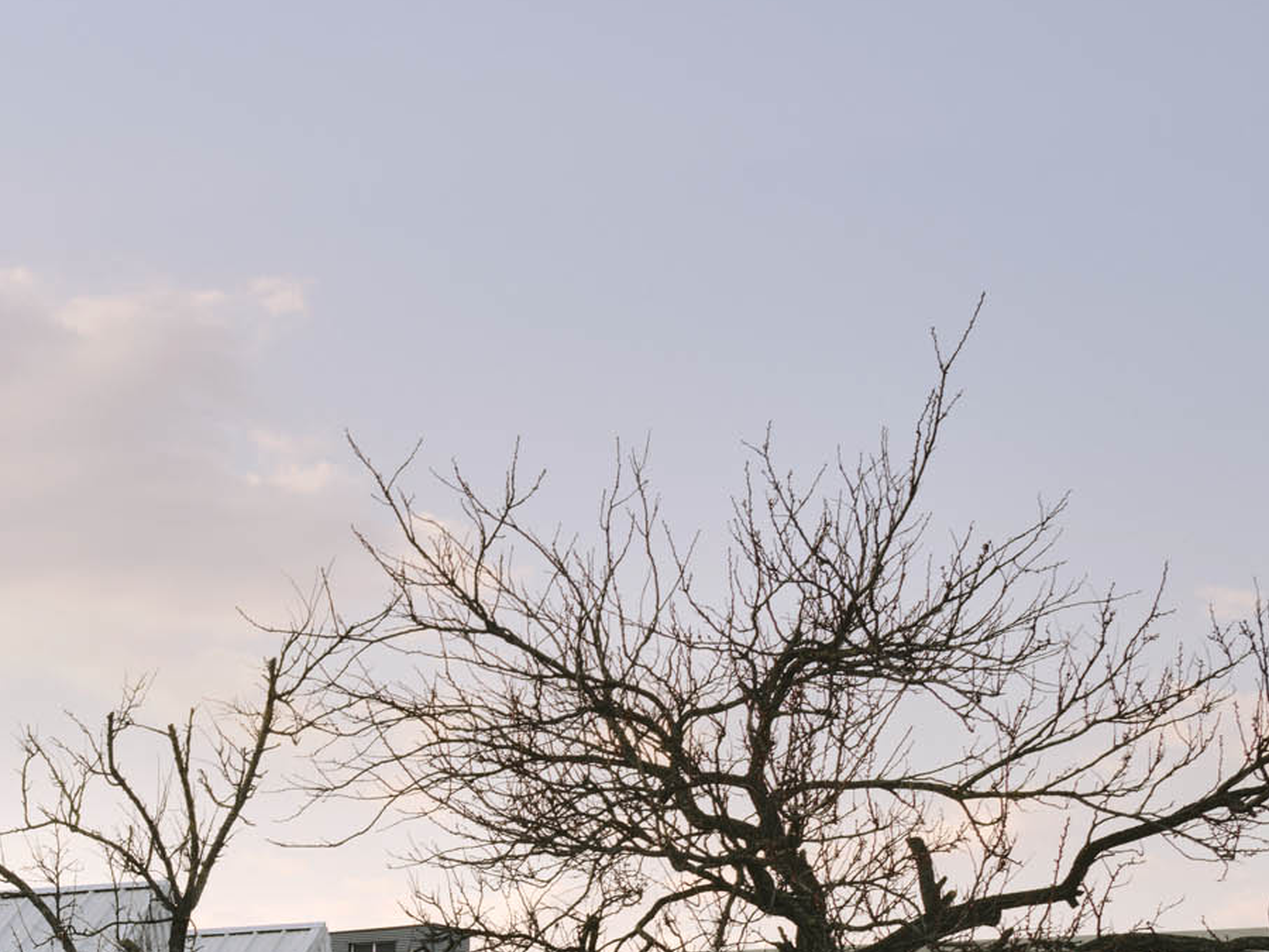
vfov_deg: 17.0
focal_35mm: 80
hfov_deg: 20.6
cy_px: 1355
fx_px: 2933
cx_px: -667
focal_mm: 32
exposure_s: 1/8
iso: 320
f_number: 16
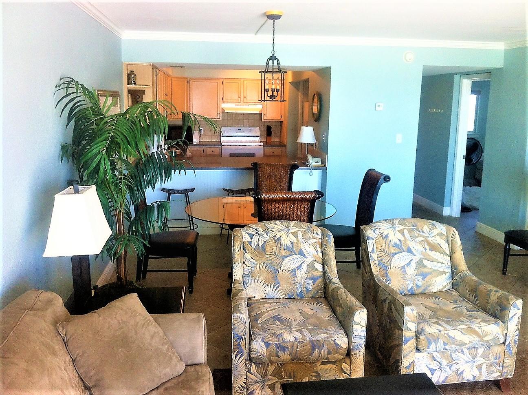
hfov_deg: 52.7
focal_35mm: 35
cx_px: 264
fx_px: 533
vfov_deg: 40.6
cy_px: 198
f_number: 2.8
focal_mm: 3.85
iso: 80
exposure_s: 1/40
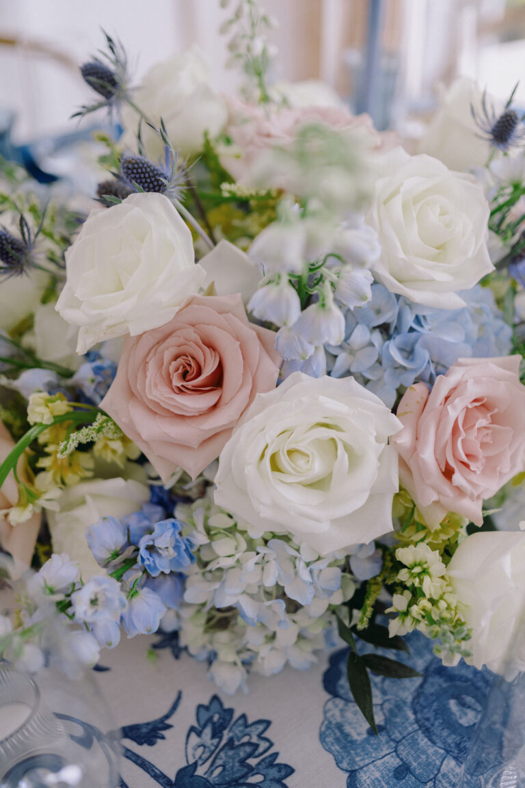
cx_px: 262
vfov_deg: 54.4
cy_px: 394
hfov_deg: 37.9
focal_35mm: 35
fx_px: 766
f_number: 2
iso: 250
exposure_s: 1/320
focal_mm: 35
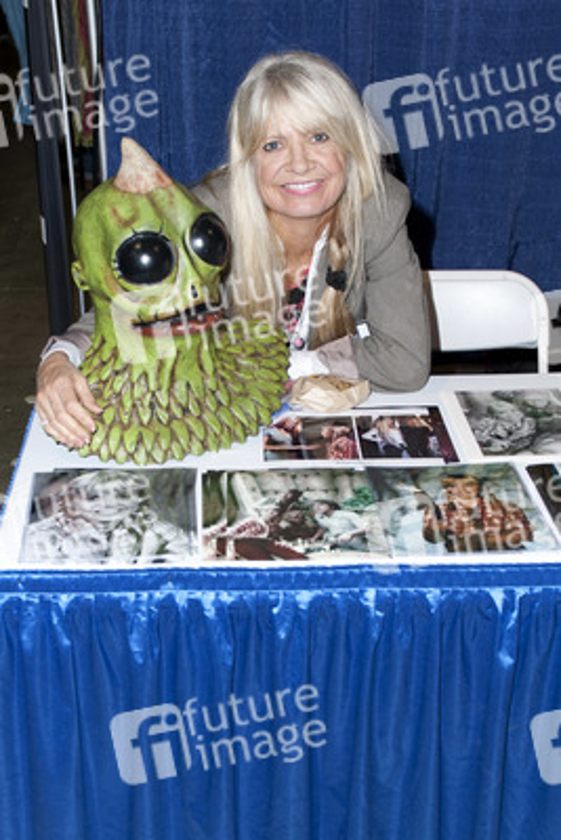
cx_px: 280
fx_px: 631
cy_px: 420
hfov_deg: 48.0
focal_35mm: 27
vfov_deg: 67.4
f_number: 4
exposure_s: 1/320
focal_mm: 27
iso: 400
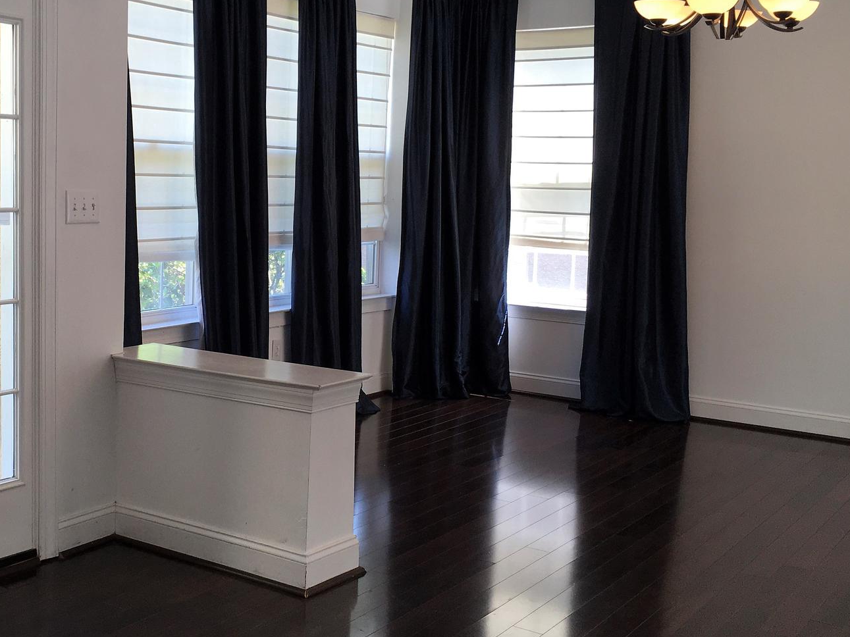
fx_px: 1129
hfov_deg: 40.3
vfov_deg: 31.5
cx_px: 238
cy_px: 292
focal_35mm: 46
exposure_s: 1/60
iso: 32
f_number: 2.2
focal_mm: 4.15
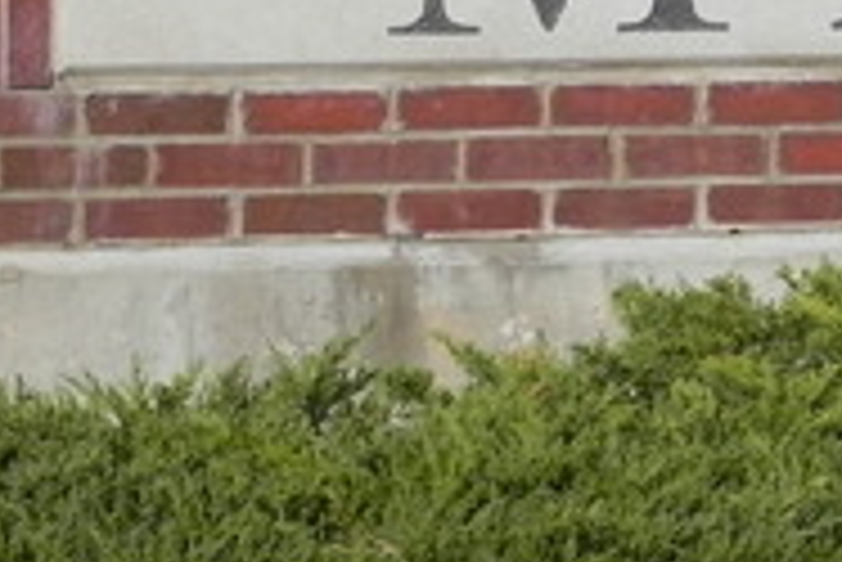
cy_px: -94
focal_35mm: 374
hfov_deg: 5.4
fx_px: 8754
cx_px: 1387
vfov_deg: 3.7
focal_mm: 18.8
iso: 160
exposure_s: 1/405
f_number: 8
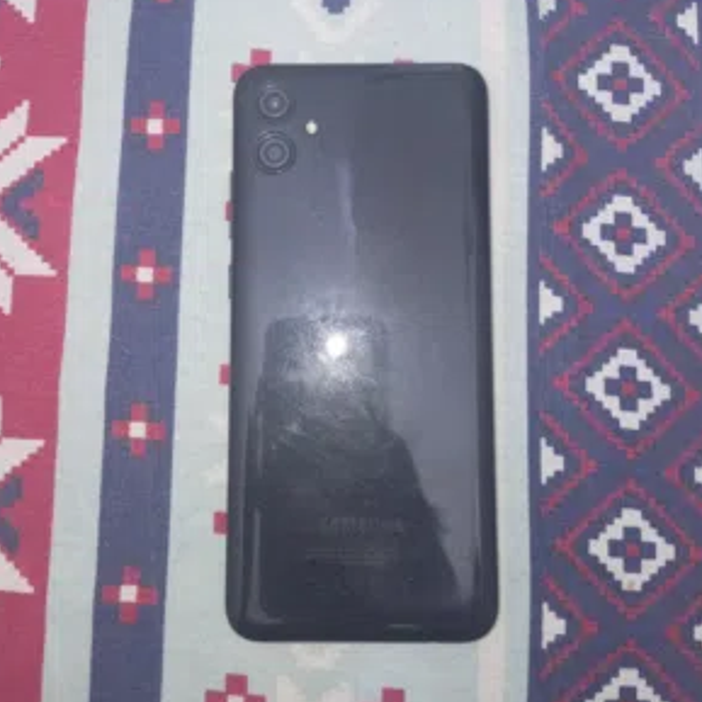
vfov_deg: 49.4
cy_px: 274
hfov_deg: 49.7
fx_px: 757
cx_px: 350
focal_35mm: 33
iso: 737
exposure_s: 1/25
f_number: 1.8
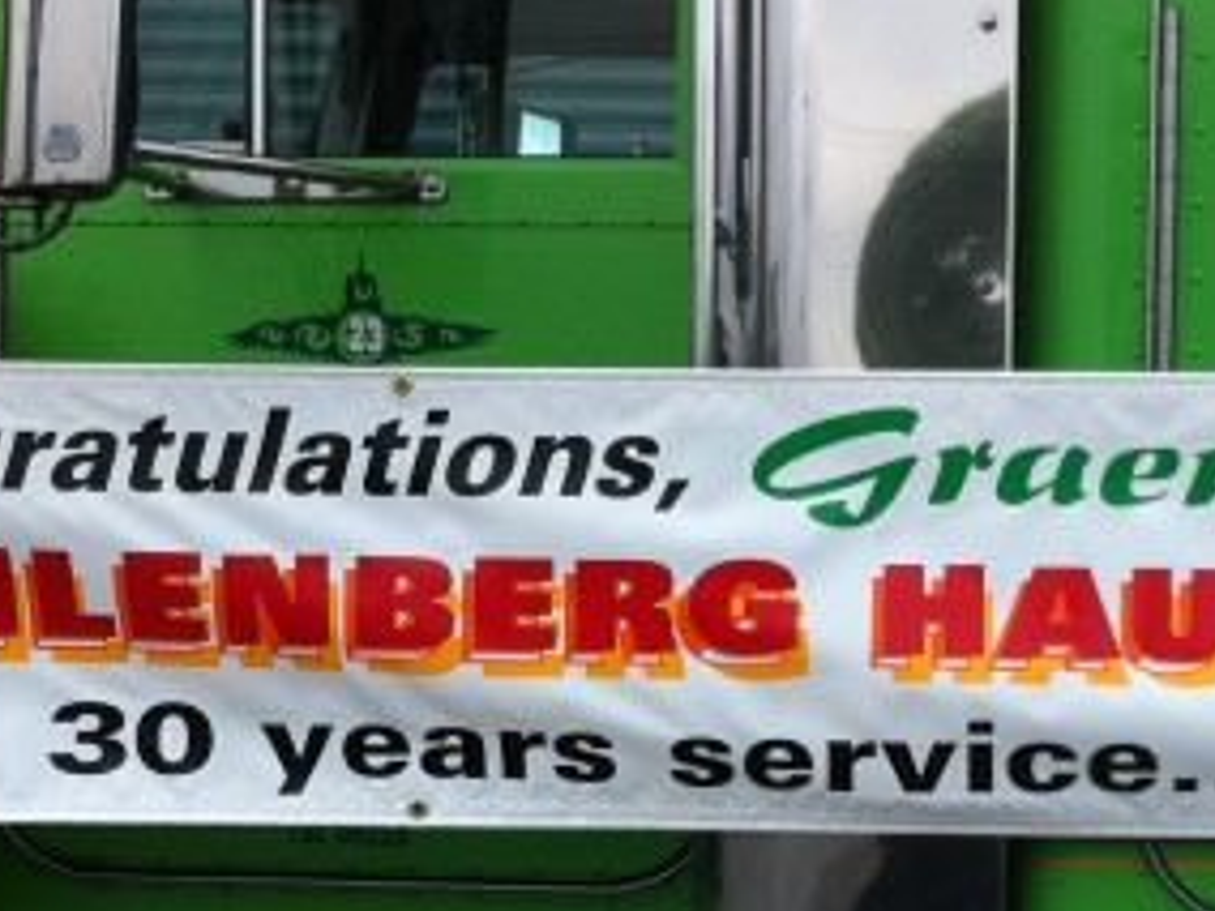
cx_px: 898
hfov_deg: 24.5
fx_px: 2773
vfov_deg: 18.6
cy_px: 671
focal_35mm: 79
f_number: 2.8
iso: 80
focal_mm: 3.85
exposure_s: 1/124
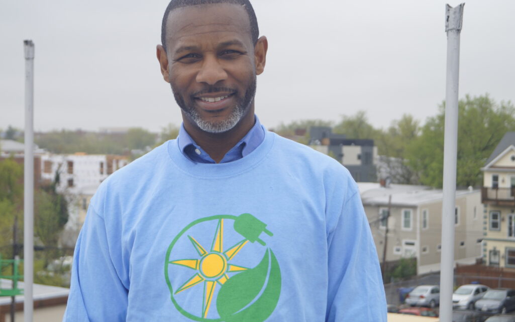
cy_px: 156
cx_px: 253
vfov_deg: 20.8
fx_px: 879
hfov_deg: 32.7
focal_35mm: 63
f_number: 5
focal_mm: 35
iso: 100
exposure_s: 1/200
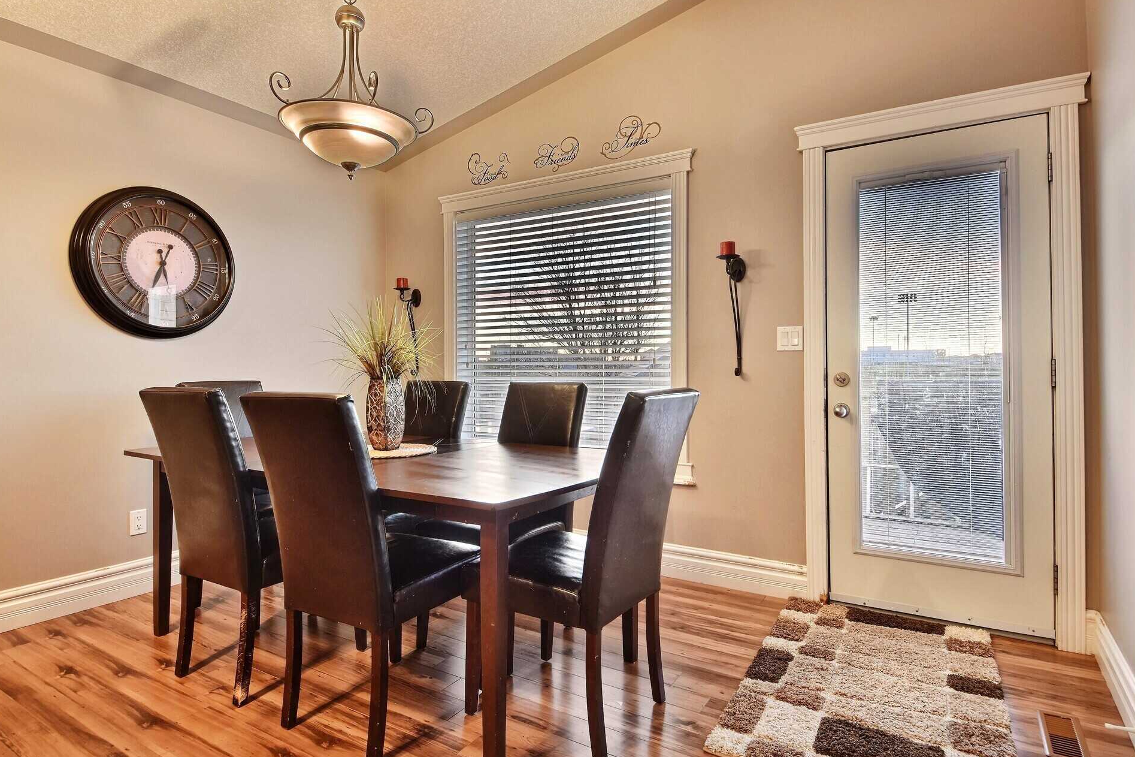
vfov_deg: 64.5
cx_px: 562
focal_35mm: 19
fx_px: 599
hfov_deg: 86.9
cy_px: 364
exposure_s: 1/2
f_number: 9
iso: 400
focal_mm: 12
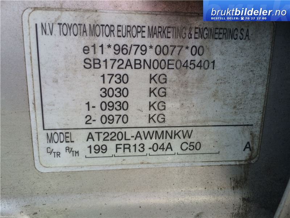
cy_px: 109
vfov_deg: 48.2
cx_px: 145
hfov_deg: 61.7
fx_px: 243
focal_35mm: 29
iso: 32
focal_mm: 4.15
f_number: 2.2
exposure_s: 1/181
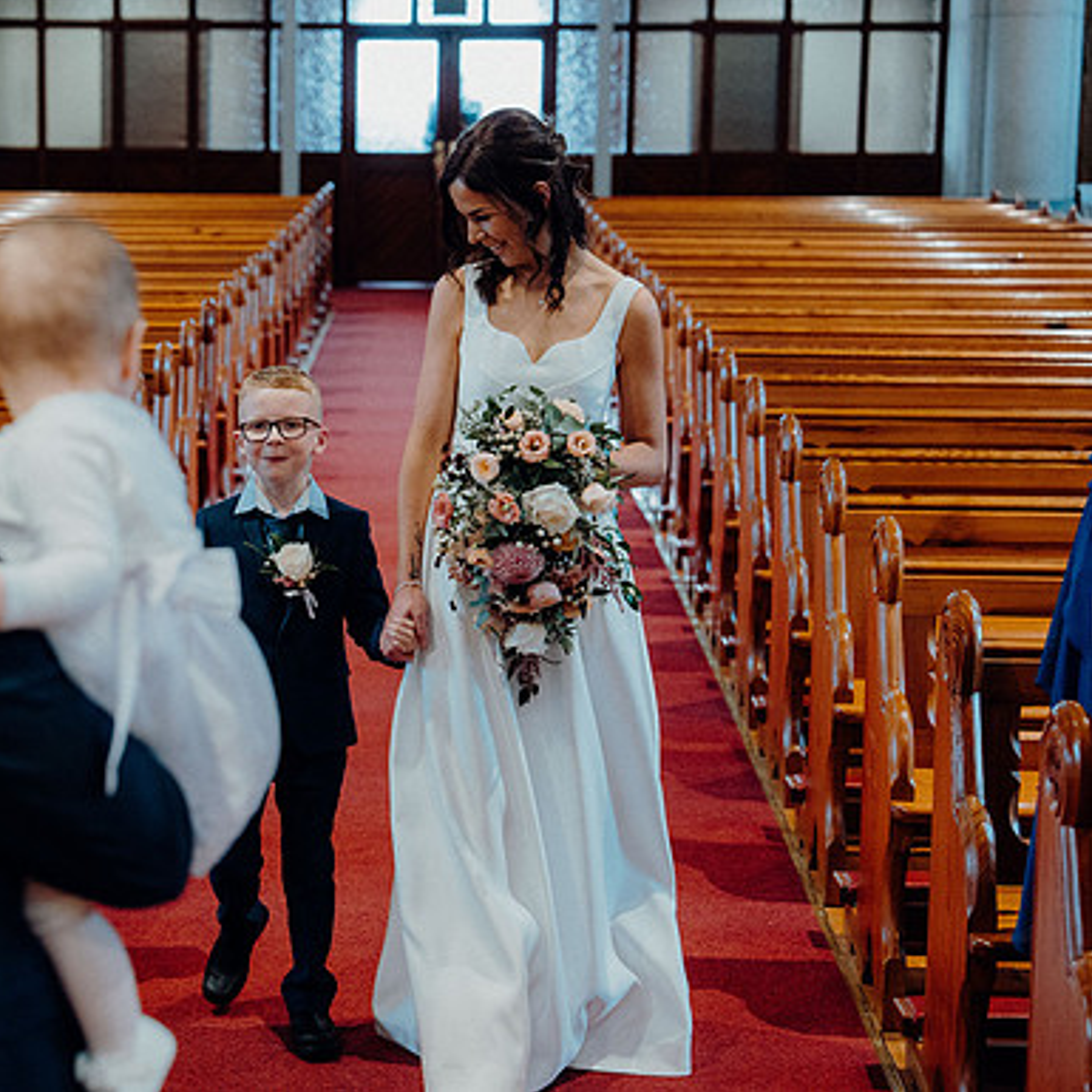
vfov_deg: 21.1
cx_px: 272
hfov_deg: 21.0
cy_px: 546
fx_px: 2927
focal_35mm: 82
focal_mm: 64
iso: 3200
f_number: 3.5
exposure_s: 1/160
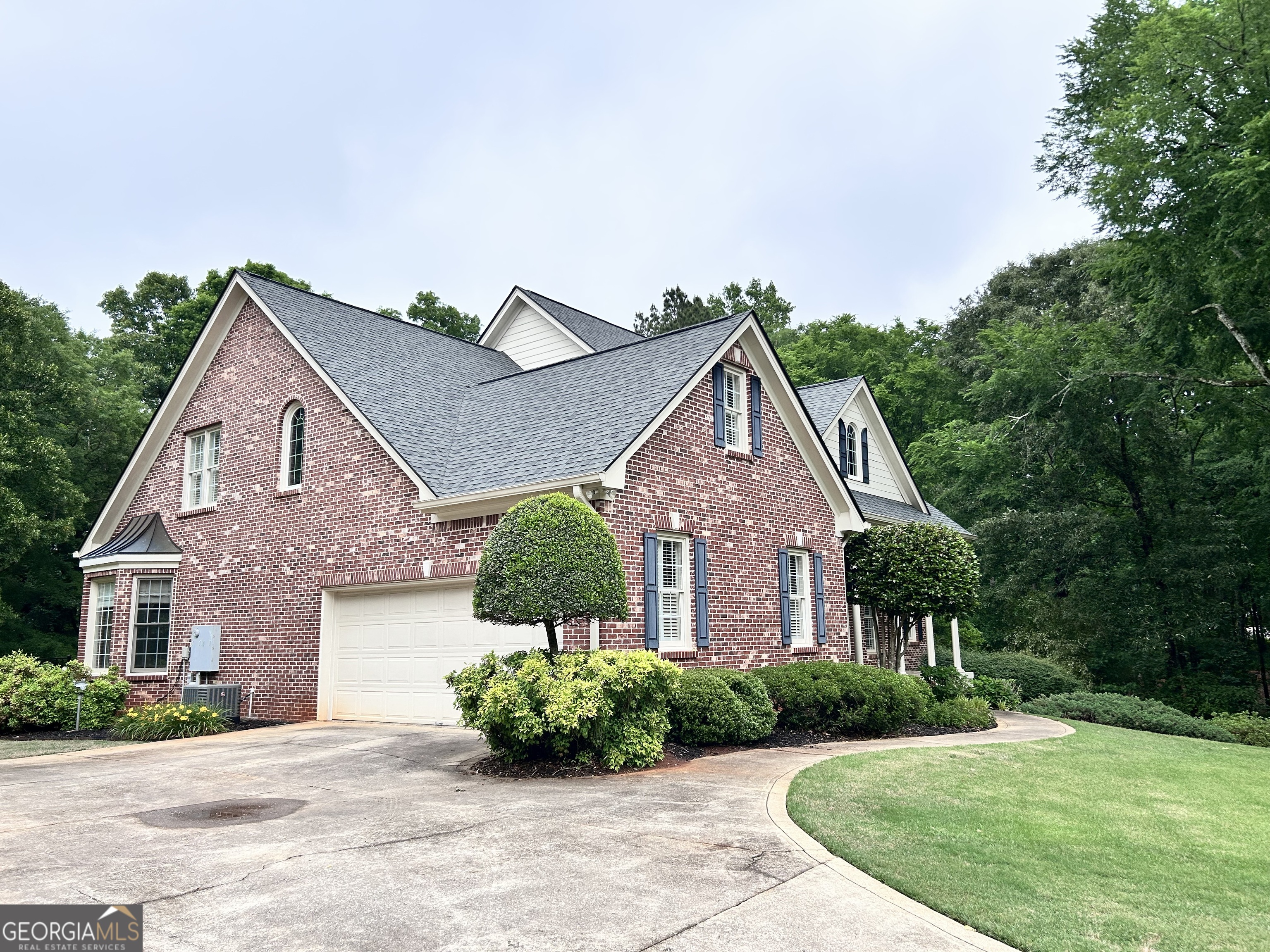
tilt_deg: +10.5
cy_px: 476
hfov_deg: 67.3
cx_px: 635
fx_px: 954
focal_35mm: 26
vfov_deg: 53.1
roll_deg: +1.2
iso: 50
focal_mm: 5.7
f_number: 1.5
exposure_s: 1/2165
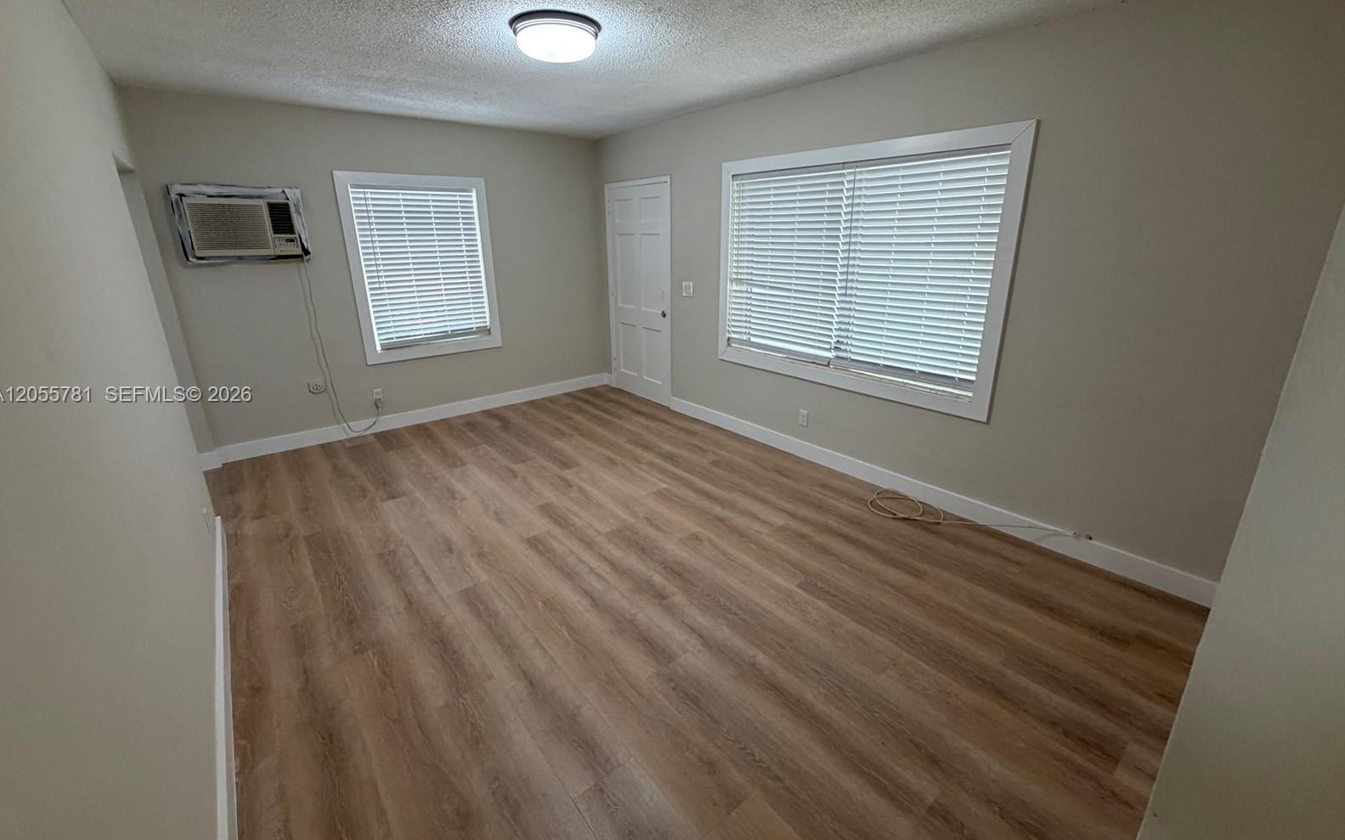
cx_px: 667
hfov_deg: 101.5
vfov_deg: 74.7
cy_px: 396
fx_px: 550
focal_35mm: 15
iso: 250
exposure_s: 1/120
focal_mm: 2.22
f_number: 2.2
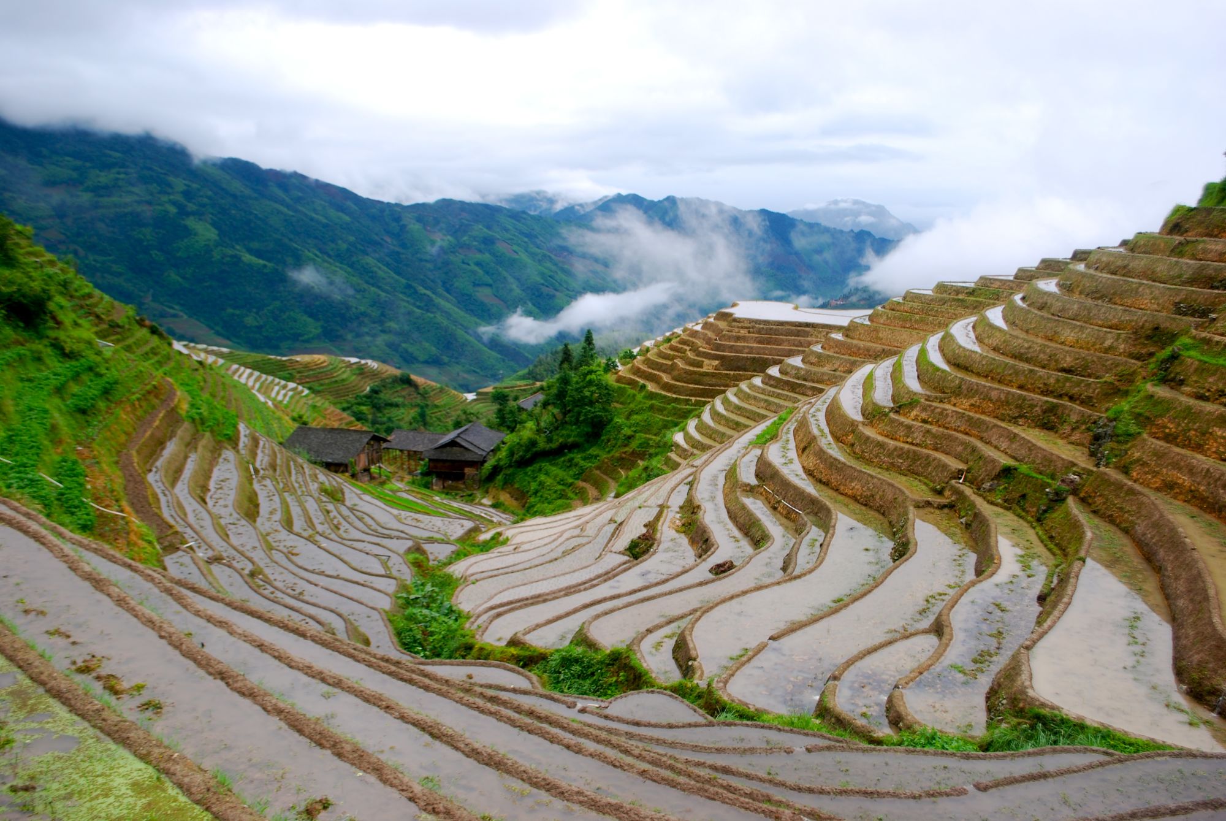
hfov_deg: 61.9
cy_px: 410
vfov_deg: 43.7
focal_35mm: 30
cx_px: 613
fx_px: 1023
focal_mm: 20
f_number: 5.6
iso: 100
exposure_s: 1/125
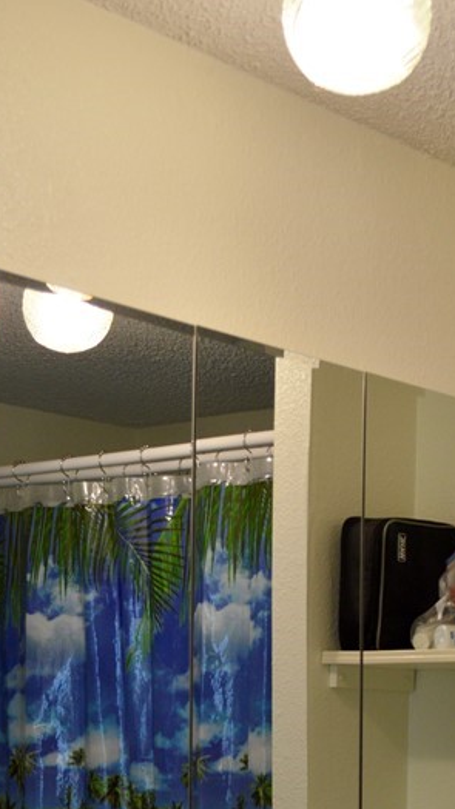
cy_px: 737
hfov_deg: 15.4
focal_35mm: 78
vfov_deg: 26.2
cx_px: 366
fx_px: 1674
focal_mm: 24
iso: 400
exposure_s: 1/80
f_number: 4.5
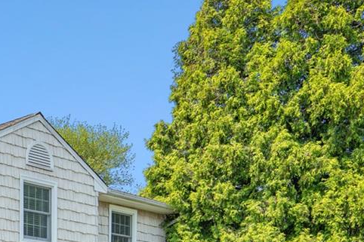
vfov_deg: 17.0
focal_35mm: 68
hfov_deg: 26.0
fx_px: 687
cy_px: 417
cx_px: -88
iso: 125
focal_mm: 16
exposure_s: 1/200
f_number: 5.6
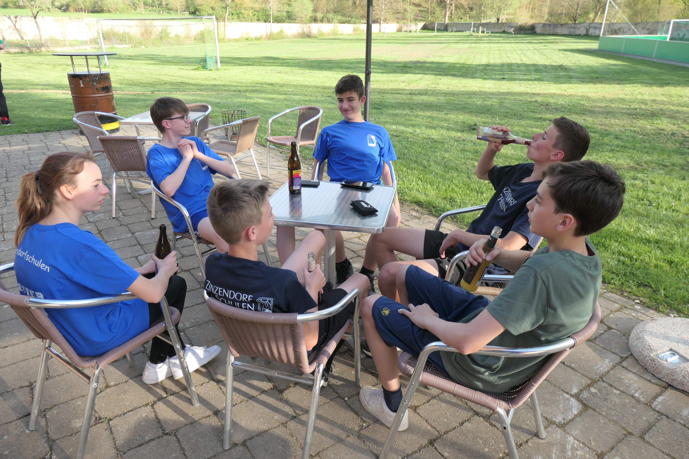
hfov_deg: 73.7
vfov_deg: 53.1
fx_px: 459
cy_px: 230
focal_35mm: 24
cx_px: 344
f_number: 3.3
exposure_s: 1/250
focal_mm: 8.8
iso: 125
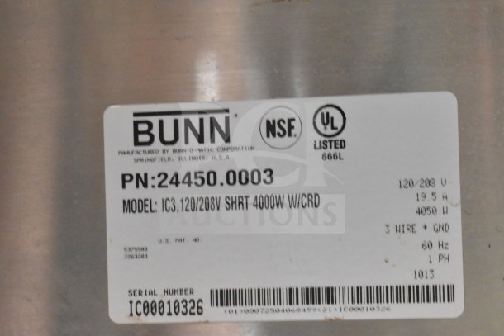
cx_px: 252
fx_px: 1008
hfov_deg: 28.1
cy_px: 168
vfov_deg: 18.9
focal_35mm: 72
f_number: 5.3
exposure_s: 1/80
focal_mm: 48
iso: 10000
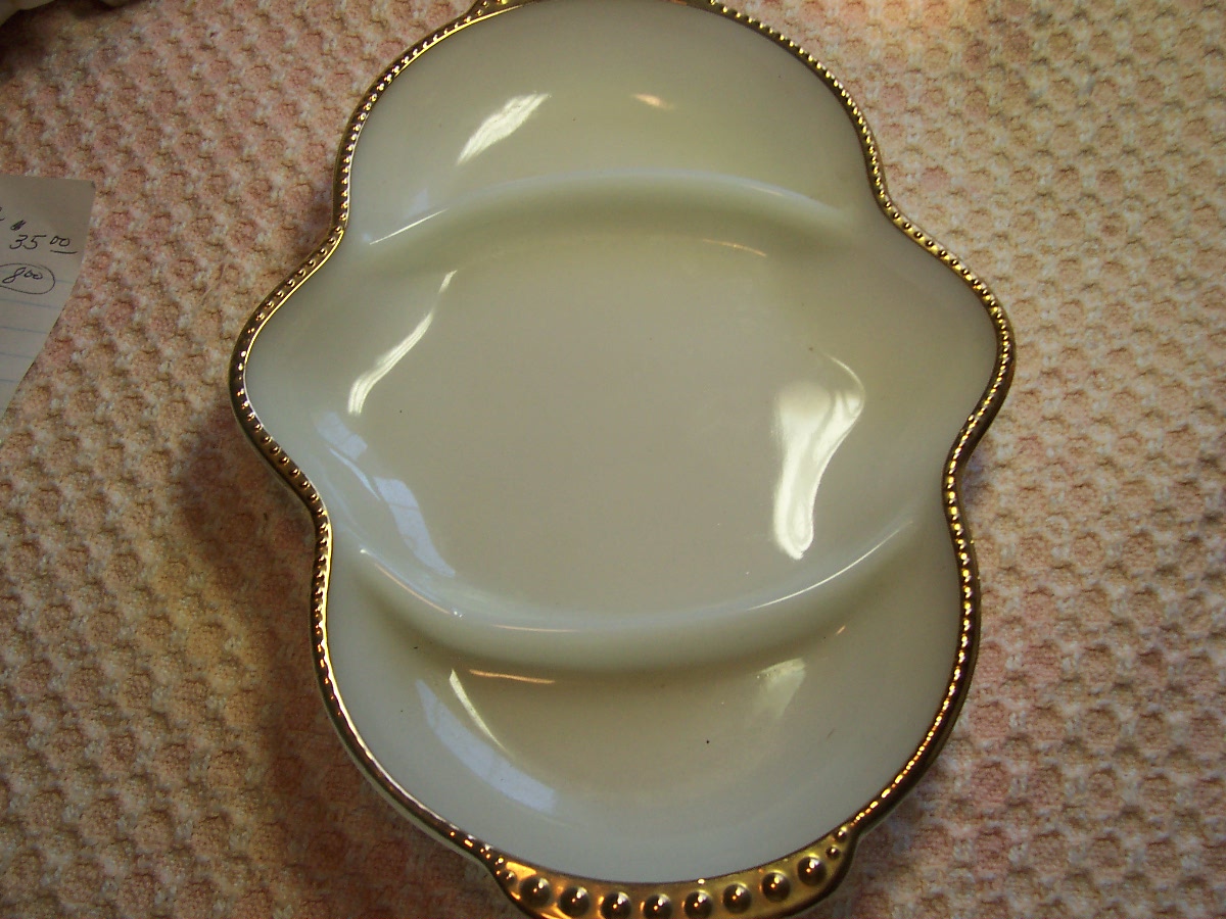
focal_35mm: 37
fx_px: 1310
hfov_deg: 50.1
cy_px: 460
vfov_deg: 38.7
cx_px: 613
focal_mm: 5.6
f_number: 2.8
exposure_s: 1/125
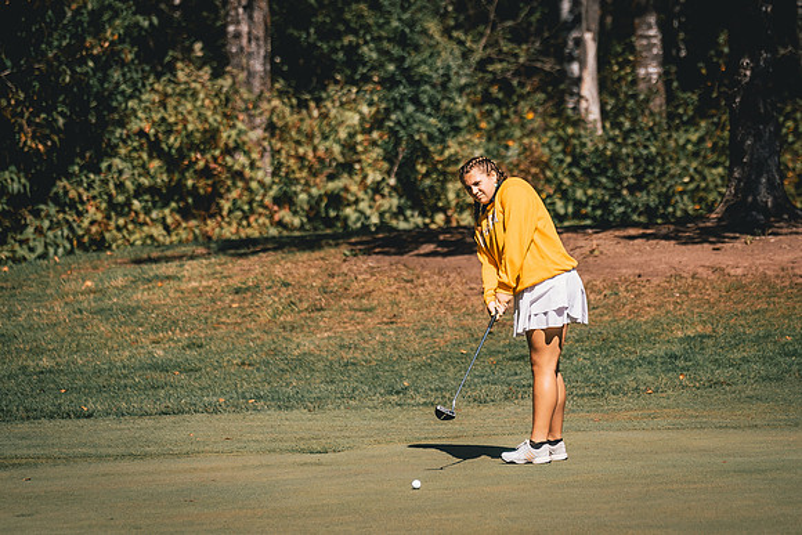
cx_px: 511
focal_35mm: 289
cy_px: 295
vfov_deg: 4.8
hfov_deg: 7.1
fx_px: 6435
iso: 200
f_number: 2.8
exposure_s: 1/3200
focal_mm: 150
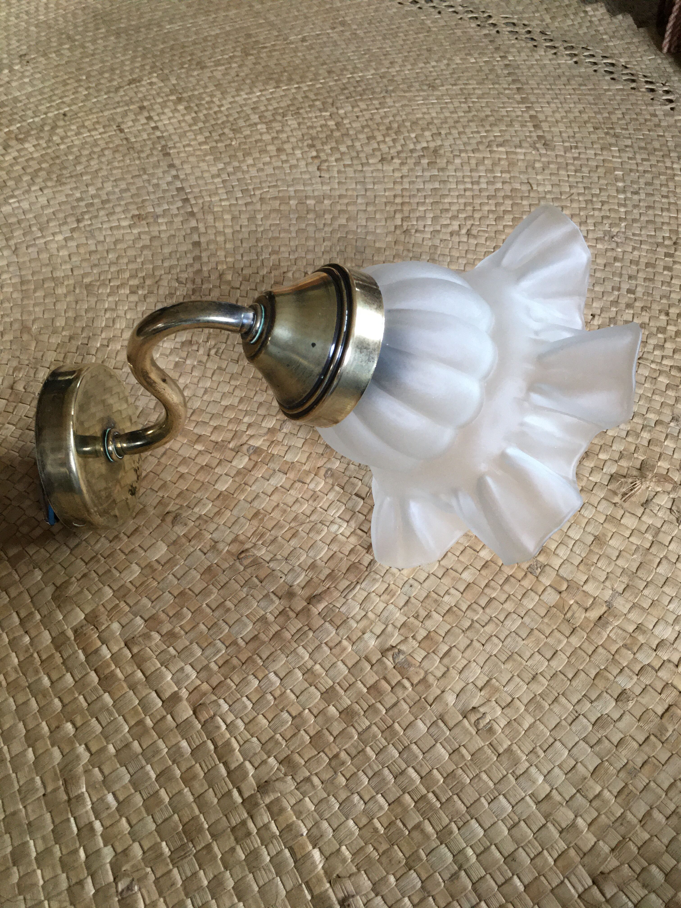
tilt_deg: -50.7
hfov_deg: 48.2
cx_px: 340
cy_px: 454
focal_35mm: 29
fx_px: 761
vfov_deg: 61.7
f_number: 2.2
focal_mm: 4.15
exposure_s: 1/25
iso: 200
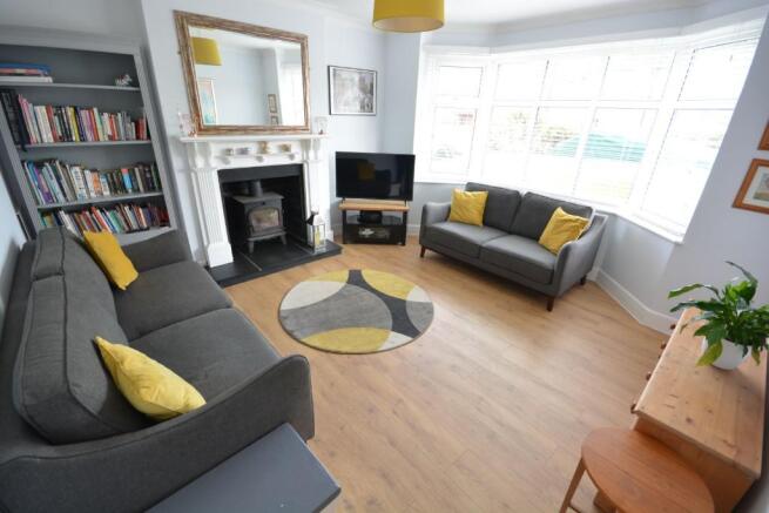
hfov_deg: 100.4
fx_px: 320
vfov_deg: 77.4
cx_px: 384
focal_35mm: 15
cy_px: 256
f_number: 8
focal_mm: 10
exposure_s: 1/13
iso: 400
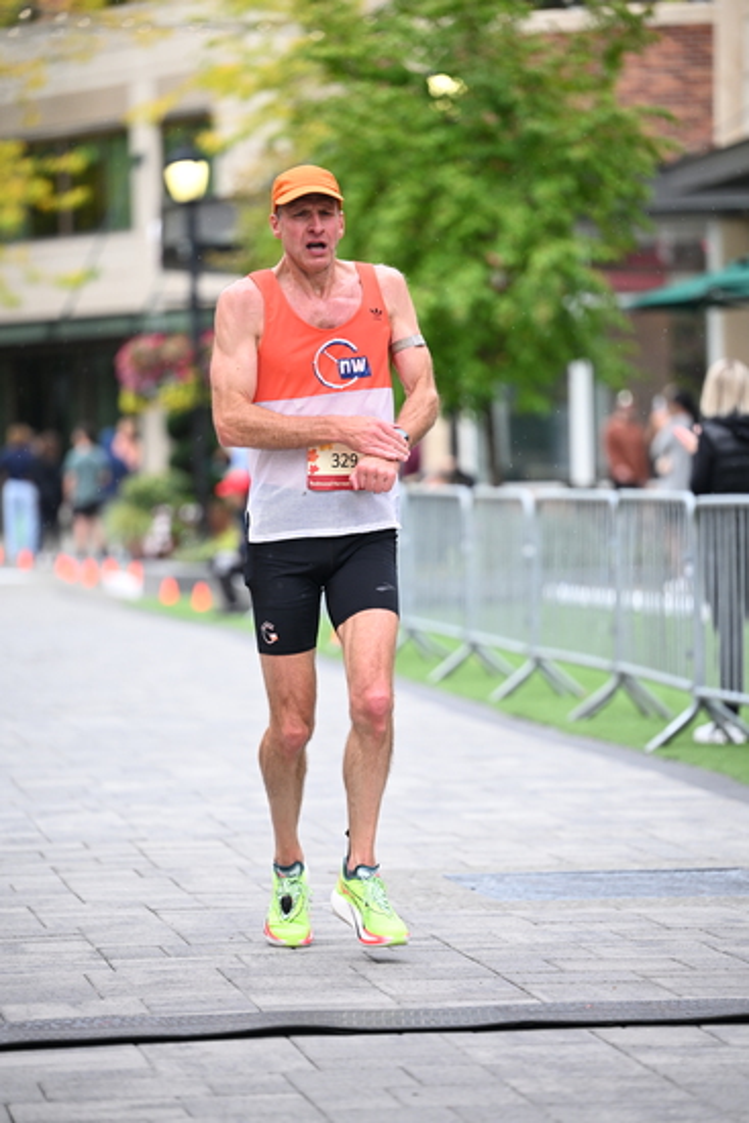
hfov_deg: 8.9
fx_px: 4834
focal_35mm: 155
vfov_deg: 13.2
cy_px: 562
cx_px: 374
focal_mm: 155
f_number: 2.8
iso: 1250
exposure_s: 1/1250
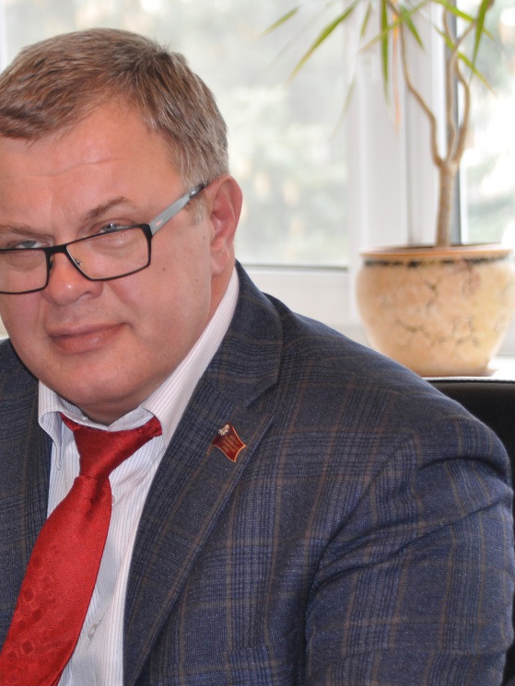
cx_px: 115
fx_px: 4442
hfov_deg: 6.6
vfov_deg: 8.8
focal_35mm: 224
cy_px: 355
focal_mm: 90
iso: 800
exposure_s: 1/80
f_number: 5.3
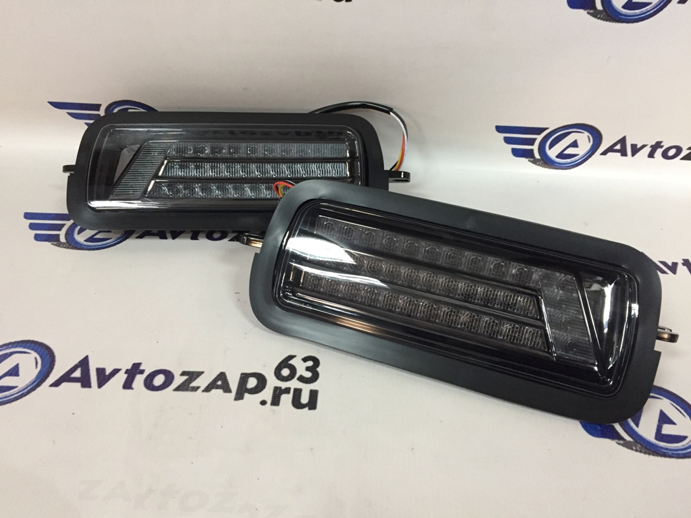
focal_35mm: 29
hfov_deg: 61.7
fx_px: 579
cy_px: 259
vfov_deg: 48.2
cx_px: 346
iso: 250
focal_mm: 4.15
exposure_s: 1/33
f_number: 2.2
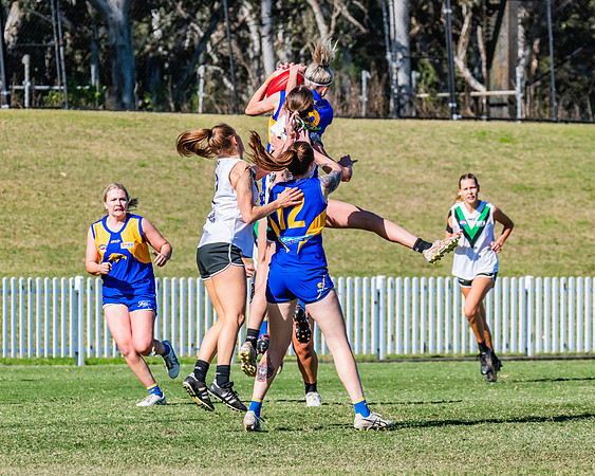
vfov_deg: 3.3
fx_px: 8212
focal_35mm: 466
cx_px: 298
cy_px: 209
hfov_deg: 4.1
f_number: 10
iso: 640
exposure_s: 1/1250
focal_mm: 290
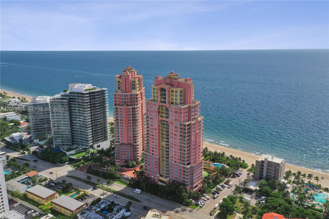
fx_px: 256
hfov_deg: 65.5
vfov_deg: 46.4
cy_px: 110
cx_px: 164
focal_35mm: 28
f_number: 6.3
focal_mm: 10.26
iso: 100
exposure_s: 1/800
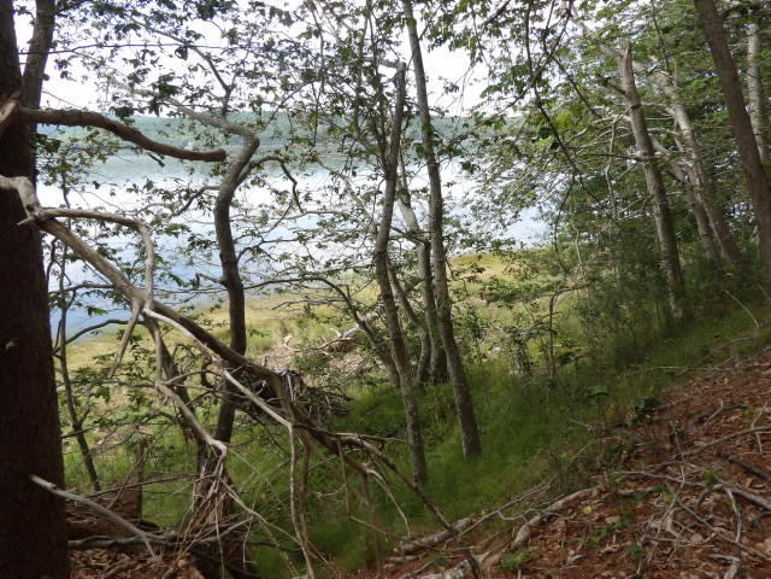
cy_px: 290
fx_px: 624
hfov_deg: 63.4
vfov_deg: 49.7
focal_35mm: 28
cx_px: 386
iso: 100
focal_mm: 5
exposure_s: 1/108
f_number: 5.9
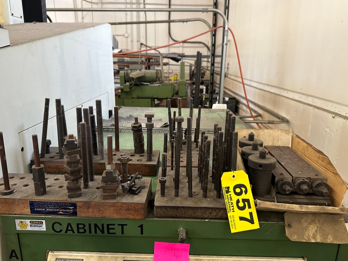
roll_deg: -0.6
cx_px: 170
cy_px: 136
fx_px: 261
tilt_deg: -15.0
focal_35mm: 26
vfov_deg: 53.1
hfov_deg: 67.3
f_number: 1.78
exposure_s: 1/60
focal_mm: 6.86
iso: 250
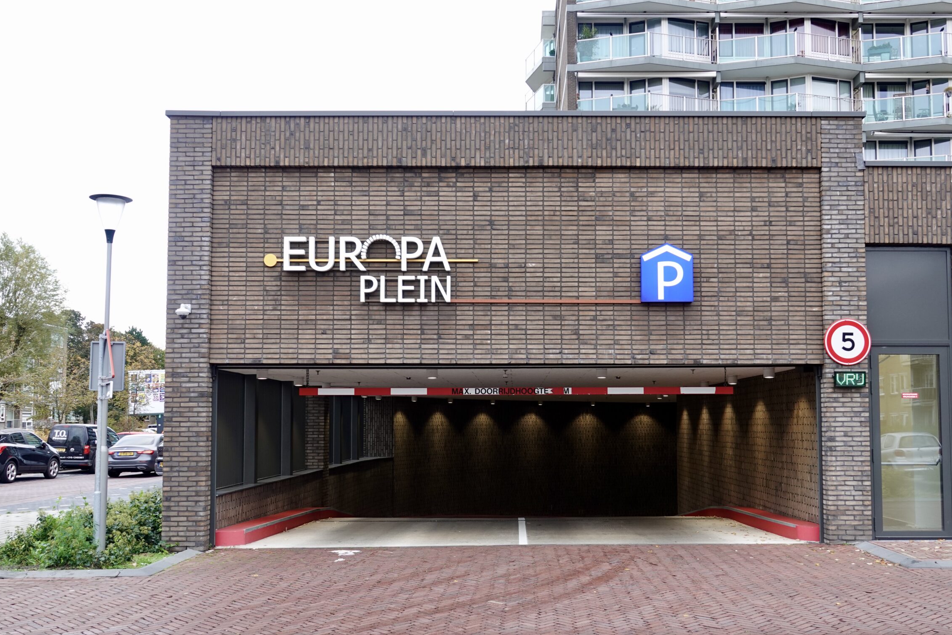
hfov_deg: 54.3
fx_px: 926
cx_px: 525
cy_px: 357
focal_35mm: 35
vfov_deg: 37.8
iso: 100
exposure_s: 1/50
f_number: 2.8
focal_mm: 11.51
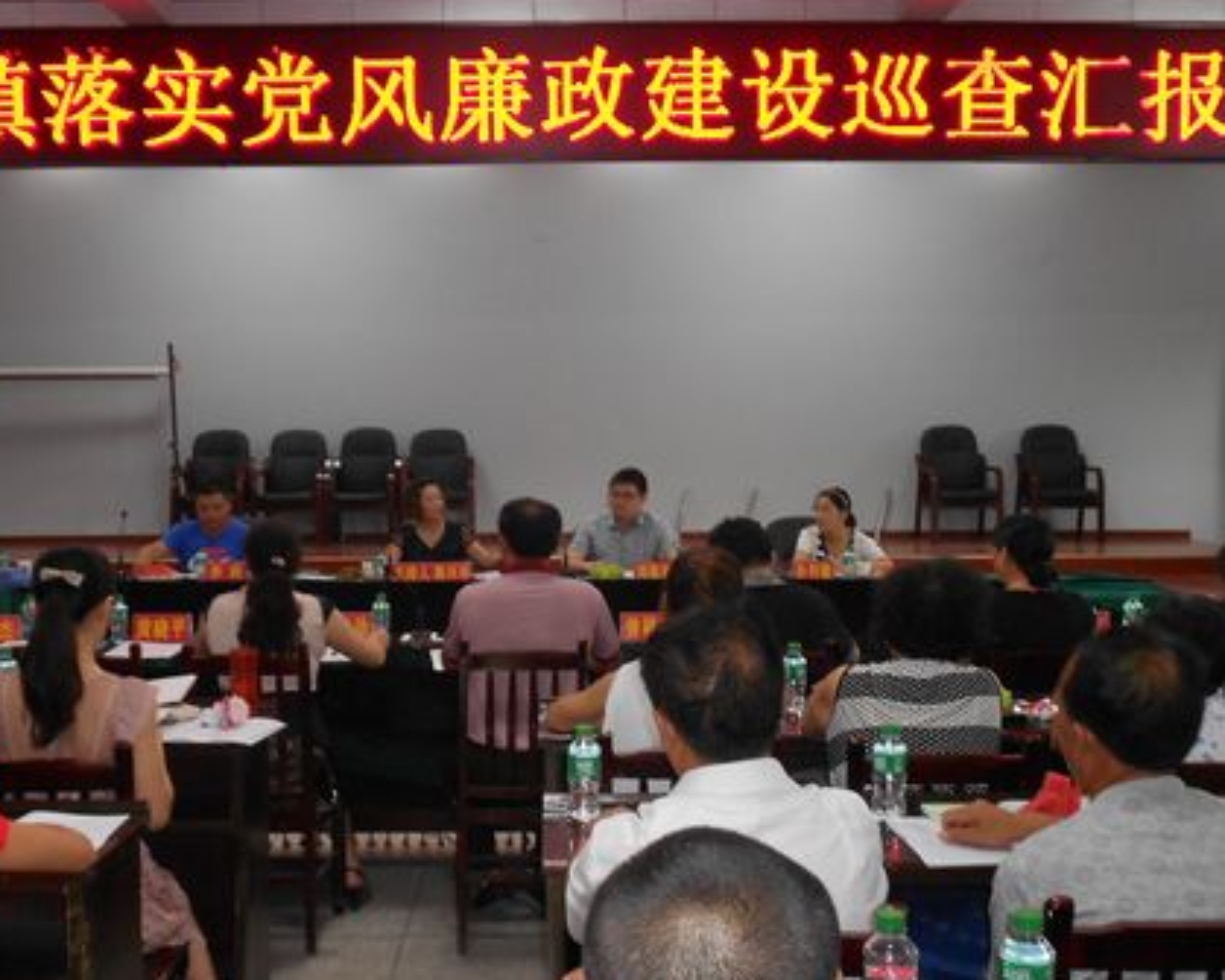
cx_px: 535
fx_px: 1486
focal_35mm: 41
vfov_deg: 36.3
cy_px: 588
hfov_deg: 44.7
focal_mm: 5.8
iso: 200
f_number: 3.6
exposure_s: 1/30
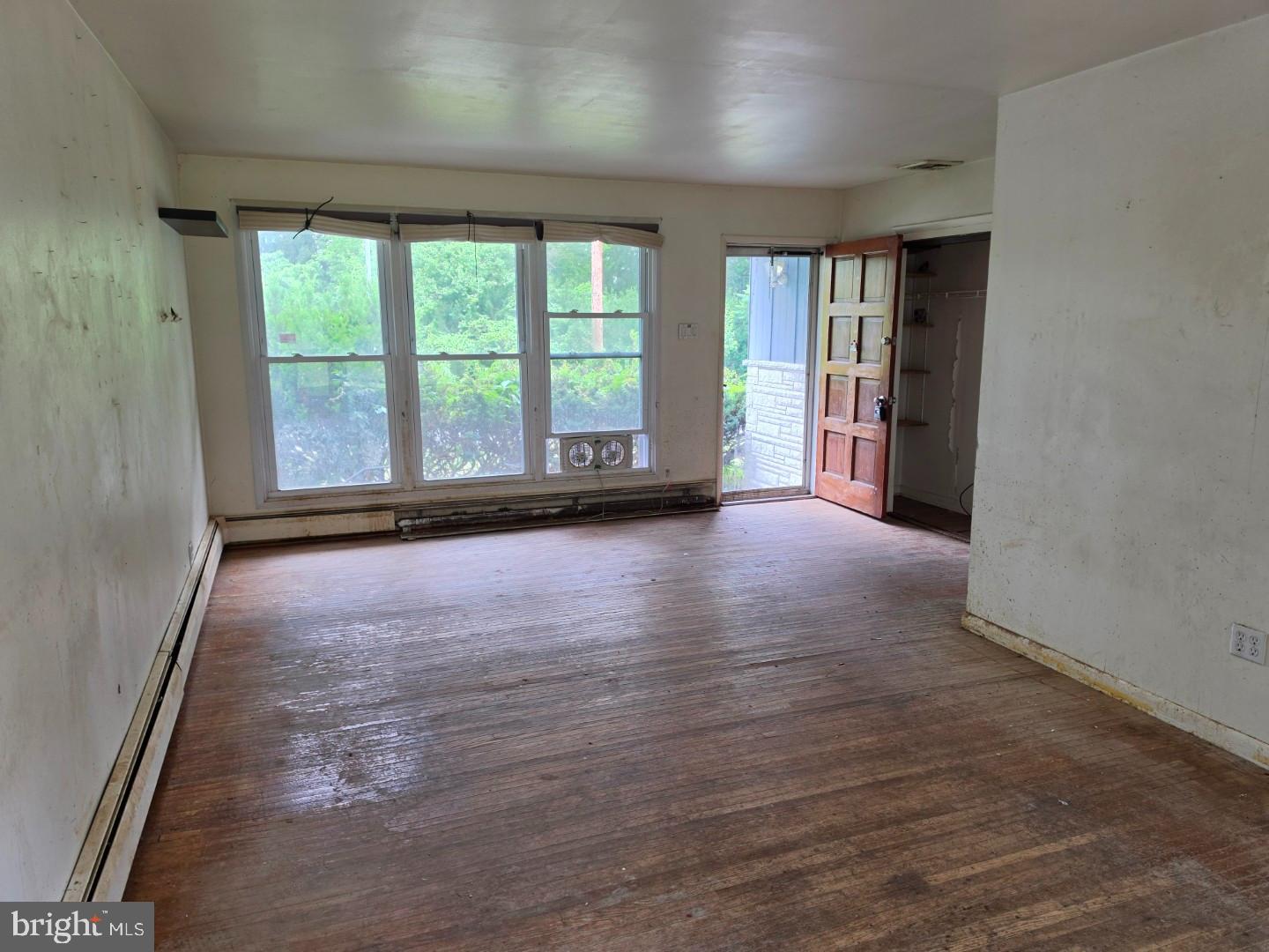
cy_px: 476
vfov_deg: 58.9
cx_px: 634
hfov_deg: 73.9
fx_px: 843
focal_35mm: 23
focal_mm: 6.5
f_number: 1.4
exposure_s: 1/180
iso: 64
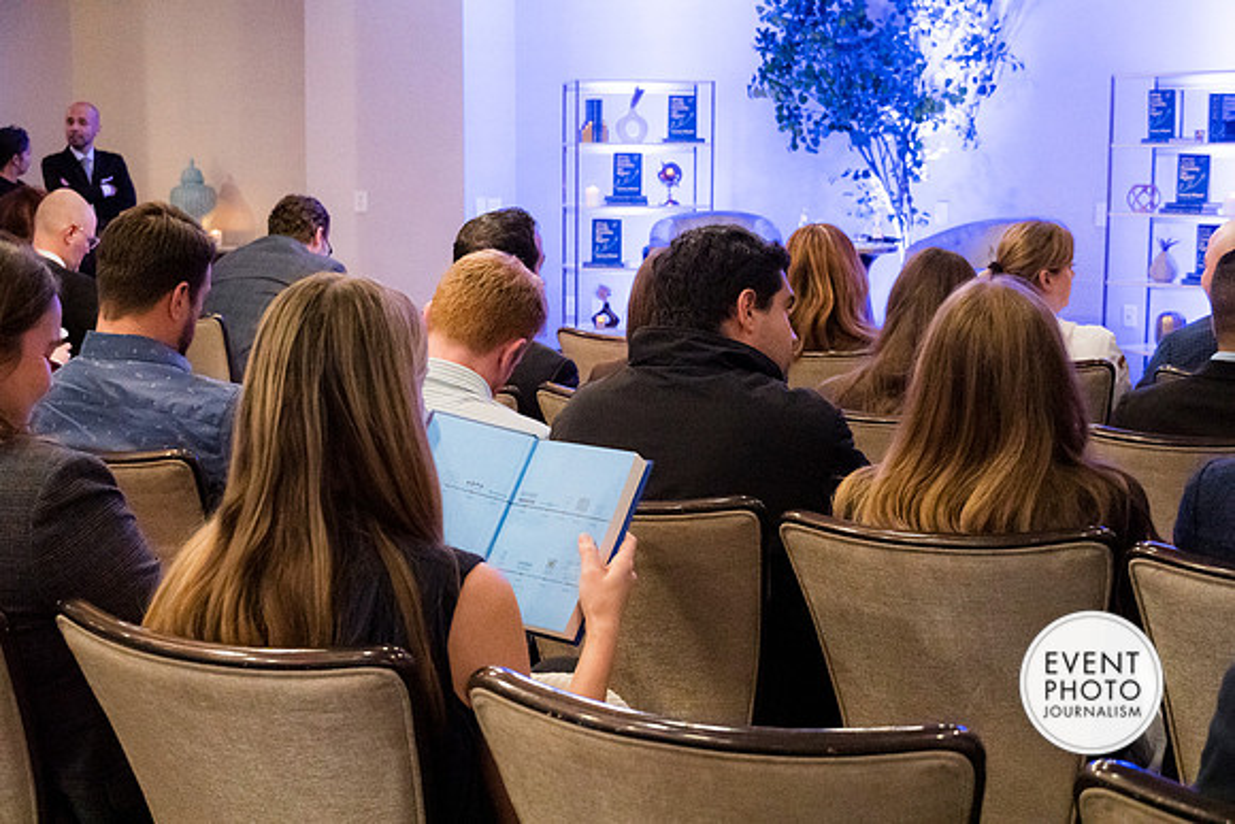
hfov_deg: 38.9
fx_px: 1750
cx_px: 618
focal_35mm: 51
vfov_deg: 26.5
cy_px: 412
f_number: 4.5
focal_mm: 34
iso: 6400
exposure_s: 1/160
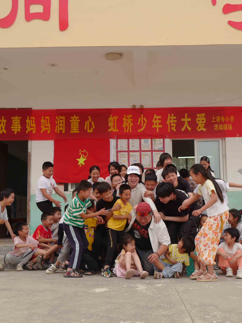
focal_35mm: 49
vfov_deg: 38.9
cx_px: 142
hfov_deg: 29.6
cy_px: 170
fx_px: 457
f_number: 2
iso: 125
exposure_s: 1/1250
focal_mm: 28
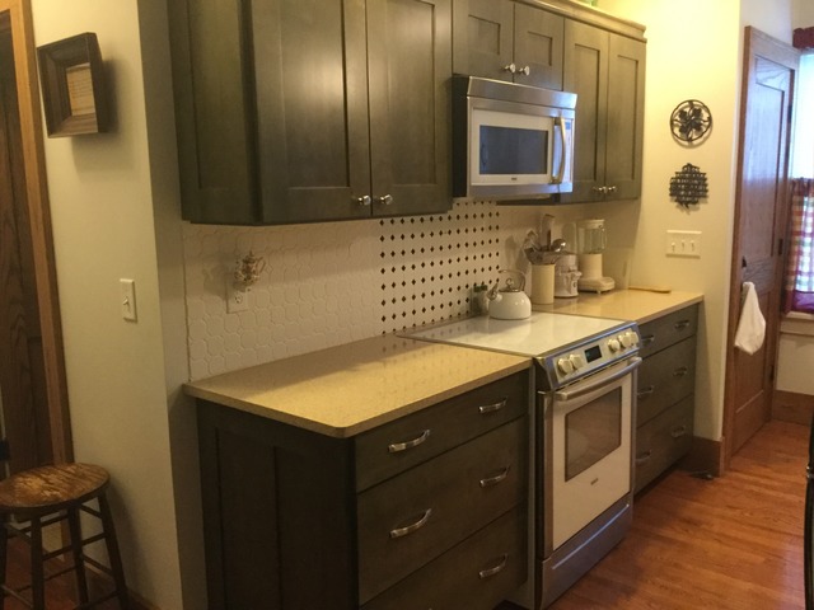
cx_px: 407
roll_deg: +0.7
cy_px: 305
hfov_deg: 58.4
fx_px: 729
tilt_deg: -8.9
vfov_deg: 45.4
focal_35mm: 31
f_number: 2.4
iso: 250
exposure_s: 1/15
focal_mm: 3.3
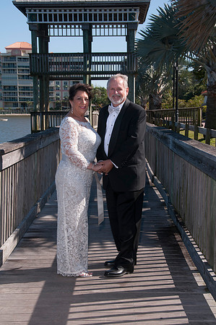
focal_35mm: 63
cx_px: 108
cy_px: 162
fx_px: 568
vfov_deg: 31.9
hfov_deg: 21.5
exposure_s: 1/250
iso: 100
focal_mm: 42
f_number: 10
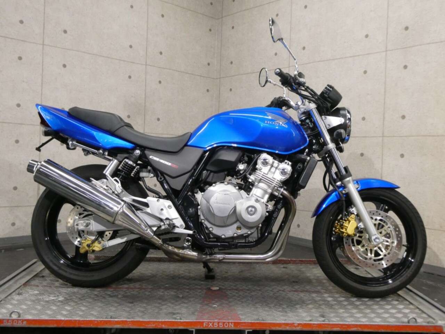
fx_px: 450
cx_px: 222
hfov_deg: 52.6
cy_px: 167
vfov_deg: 40.7
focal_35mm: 35
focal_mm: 6.3
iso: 500
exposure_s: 1/80
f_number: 3.7
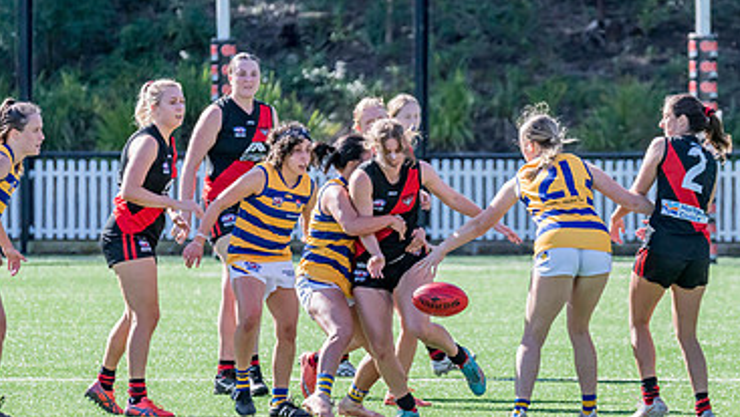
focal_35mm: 529
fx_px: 10387
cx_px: 451
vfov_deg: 2.3
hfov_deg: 4.1
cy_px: 260
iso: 800
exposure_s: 1/1600
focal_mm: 290
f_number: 7.1
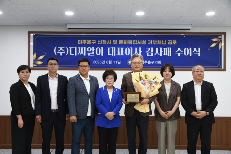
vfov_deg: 34.2
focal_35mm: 39
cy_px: 77
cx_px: 116
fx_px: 250
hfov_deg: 49.6
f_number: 4
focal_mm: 26
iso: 1250
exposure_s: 1/160
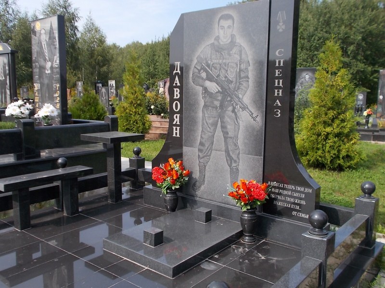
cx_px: 192
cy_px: 144
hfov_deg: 54.0
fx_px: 378
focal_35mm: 34
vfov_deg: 41.8
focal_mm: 6
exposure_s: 1/500
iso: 80
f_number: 3.6
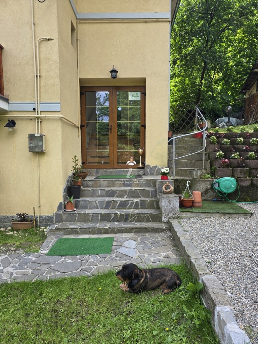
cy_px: 172
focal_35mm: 23
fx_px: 229
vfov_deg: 73.9
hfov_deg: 58.9
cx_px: 129
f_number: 1.7
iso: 12
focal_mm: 6.3
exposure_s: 1/261
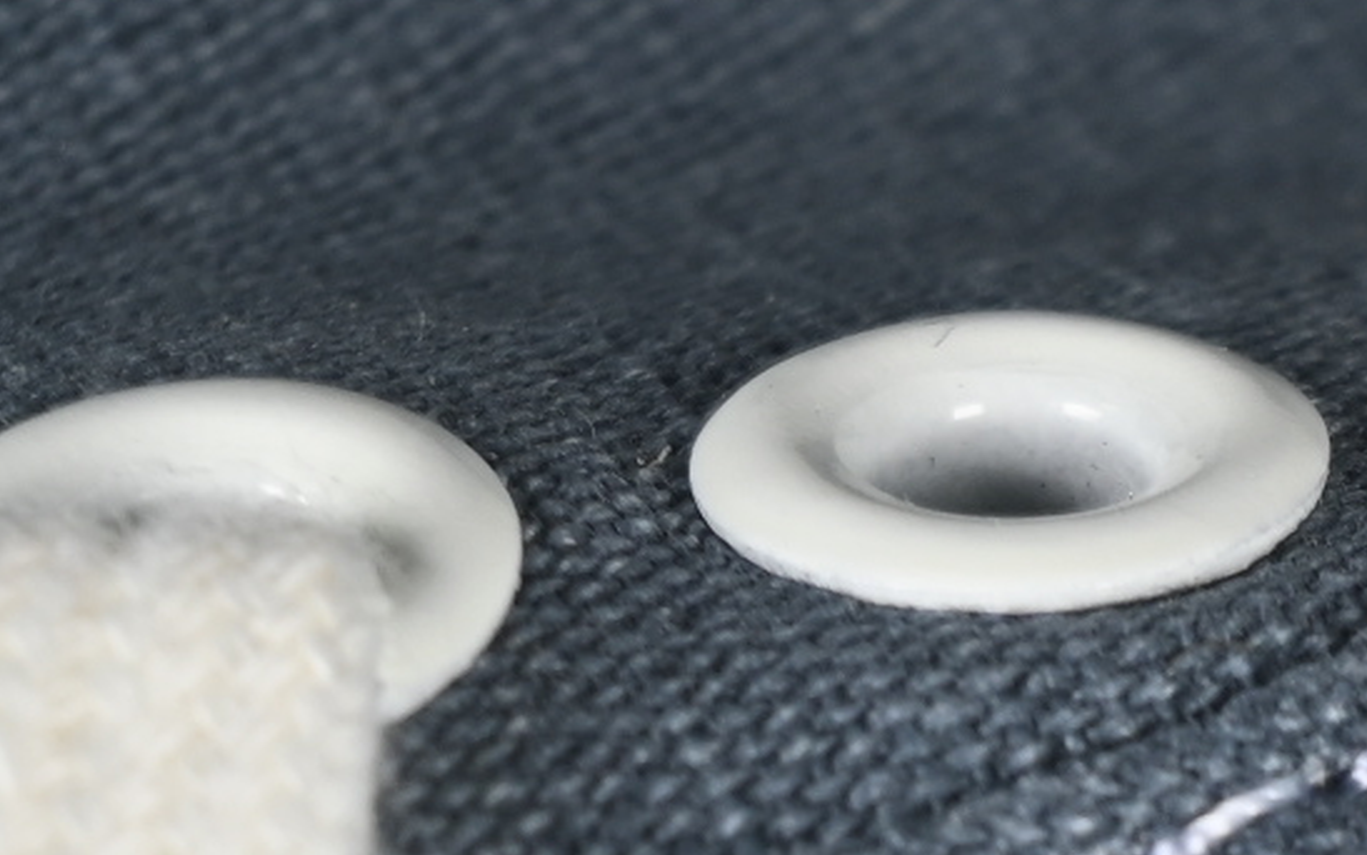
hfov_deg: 5.4
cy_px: 1382
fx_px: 14494
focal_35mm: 389
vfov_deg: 3.4
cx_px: 1554
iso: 160
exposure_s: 1/60
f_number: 6.3
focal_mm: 50
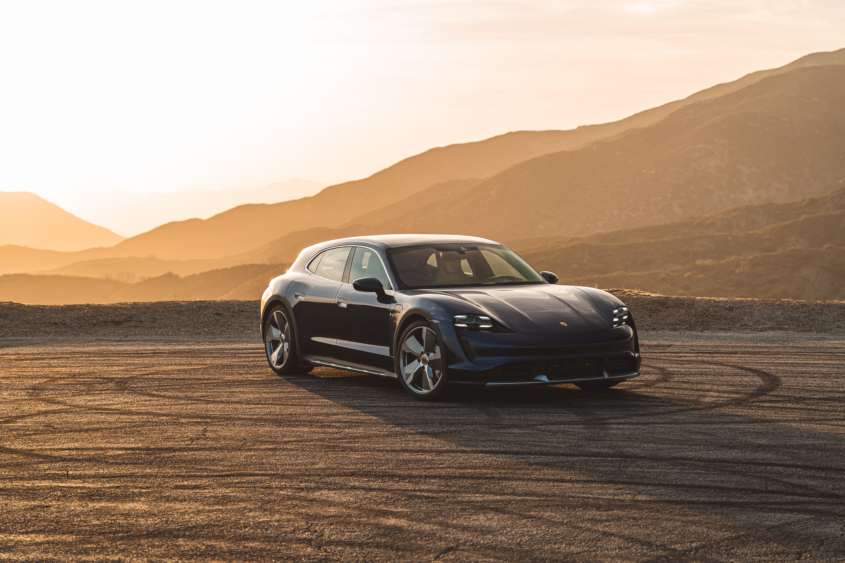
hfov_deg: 26.3
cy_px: 282
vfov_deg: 17.7
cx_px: 422
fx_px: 1807
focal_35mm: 77
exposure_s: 1/160
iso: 50
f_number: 4
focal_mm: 77
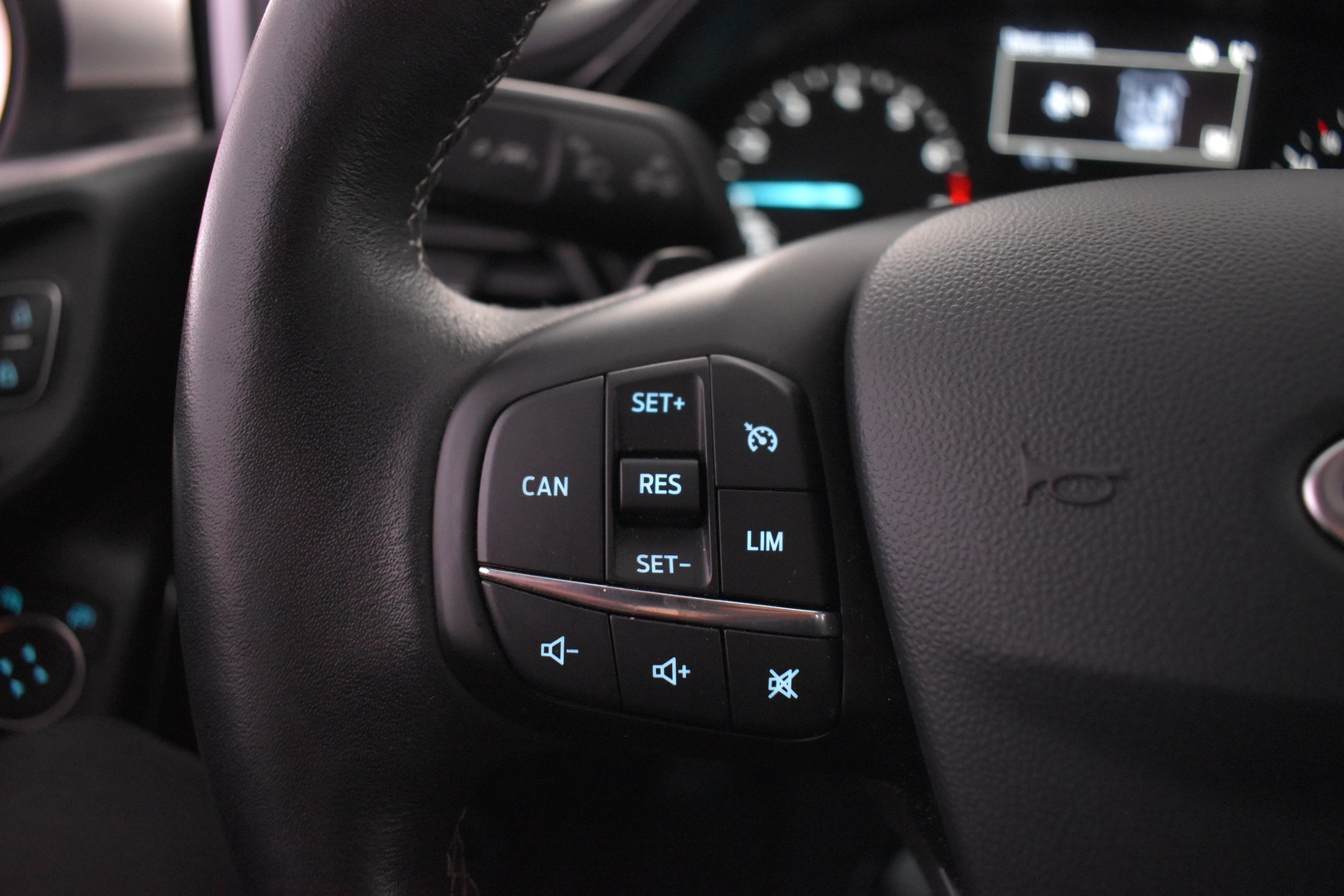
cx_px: 672
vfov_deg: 47.9
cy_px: 448
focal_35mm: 27
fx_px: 1008
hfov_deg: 67.4
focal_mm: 18
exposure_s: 1/45
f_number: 3.5
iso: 3200
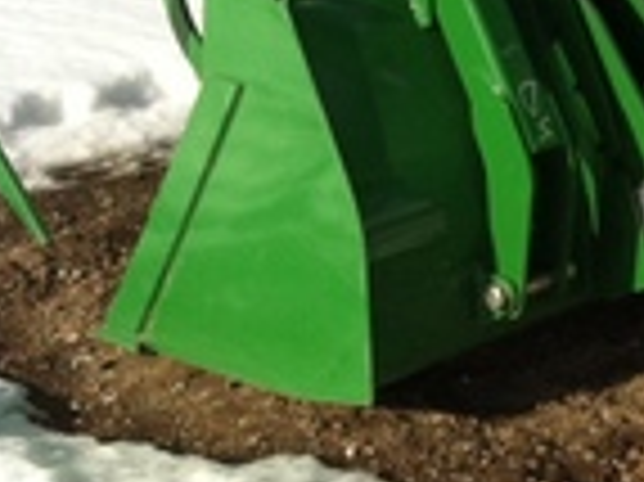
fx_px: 2472
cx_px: 1180
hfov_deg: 13.3
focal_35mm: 133
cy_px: -297
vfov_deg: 10.6
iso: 80
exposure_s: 1/1194
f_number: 2.8
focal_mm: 3.85
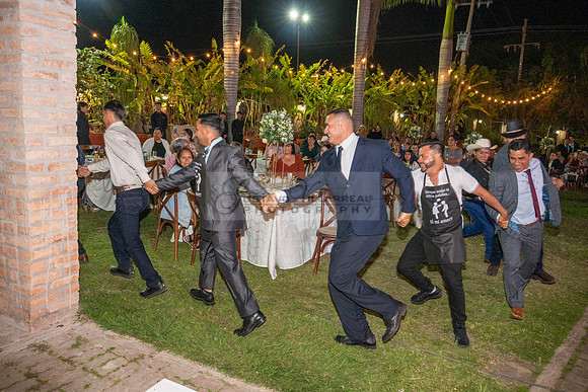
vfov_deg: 46.4
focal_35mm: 28
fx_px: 457
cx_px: 294
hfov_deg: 65.5
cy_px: 196
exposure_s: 1/80
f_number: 5
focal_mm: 28
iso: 2500
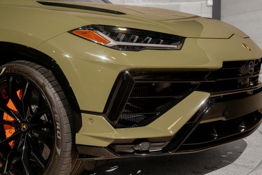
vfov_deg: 23.8
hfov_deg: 35.0
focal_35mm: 57
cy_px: 88
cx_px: 131
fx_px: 415
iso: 400
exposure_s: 1/50
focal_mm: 57
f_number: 7.1
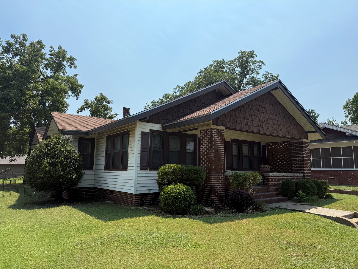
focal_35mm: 24
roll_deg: +0.9
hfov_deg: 71.6
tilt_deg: +3.7
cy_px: 134
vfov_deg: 56.8
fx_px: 248
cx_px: 179
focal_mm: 6.76
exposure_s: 1/6173
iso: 80
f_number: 1.78
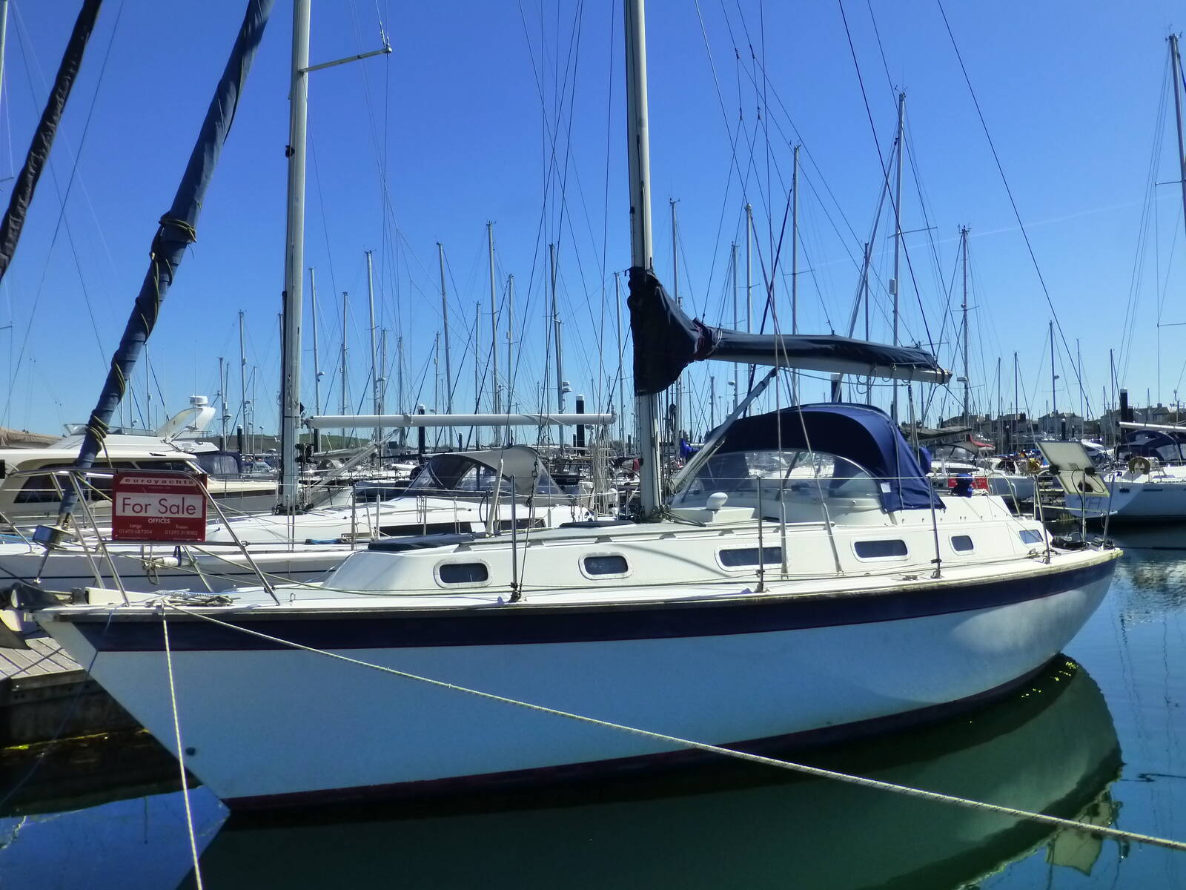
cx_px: 593
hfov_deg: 60.0
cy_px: 445
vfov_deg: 46.8
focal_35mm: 30
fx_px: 1028
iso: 250
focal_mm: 5.4
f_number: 4
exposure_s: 1/1300
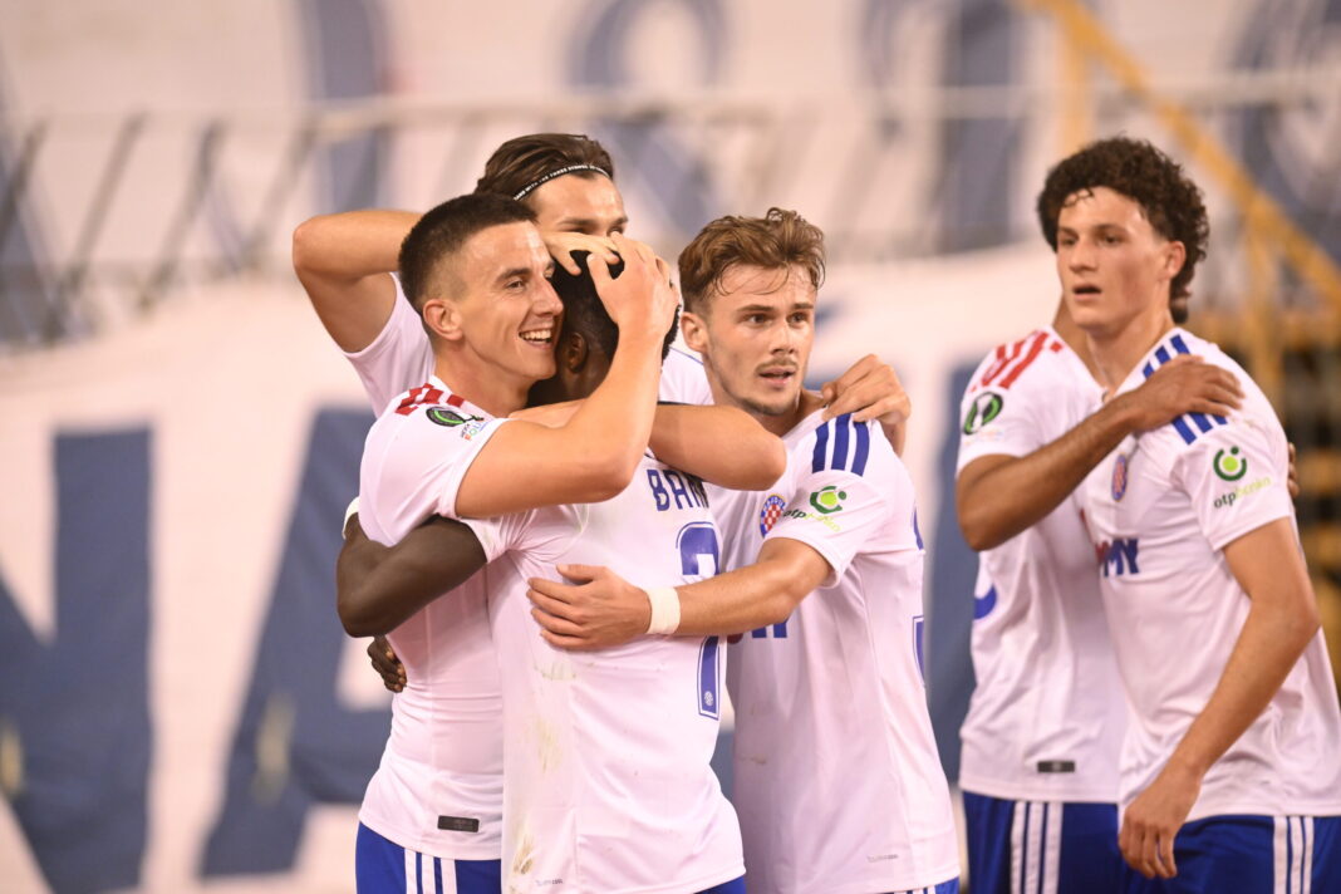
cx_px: 670
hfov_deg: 6.9
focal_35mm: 300
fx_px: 11174
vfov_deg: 4.6
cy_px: 447
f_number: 2.8
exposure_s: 1/800
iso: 3200
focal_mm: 300
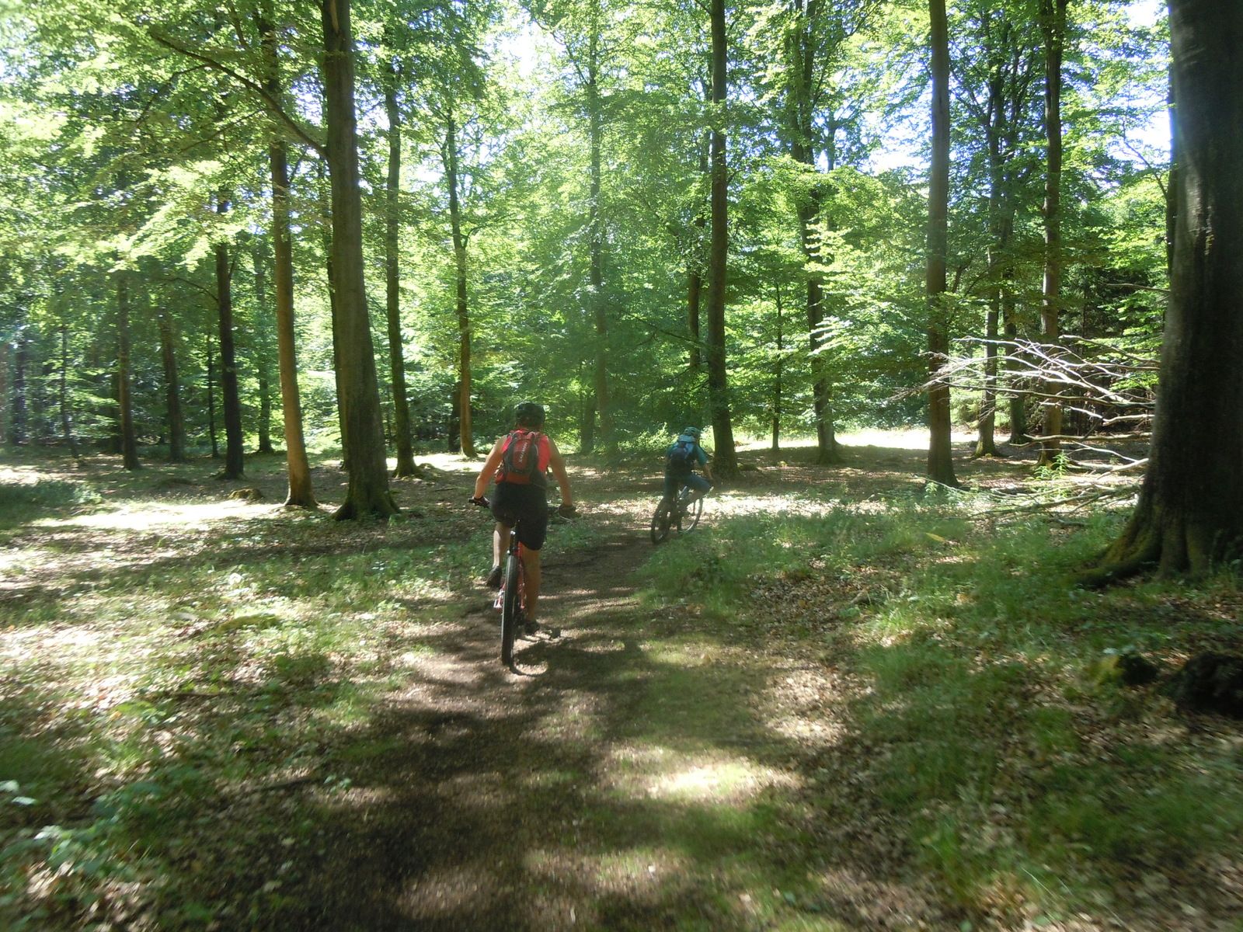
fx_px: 1077
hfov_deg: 60.0
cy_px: 466
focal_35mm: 30
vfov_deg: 46.8
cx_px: 622
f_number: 3.5
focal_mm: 5.4
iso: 200
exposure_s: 1/125
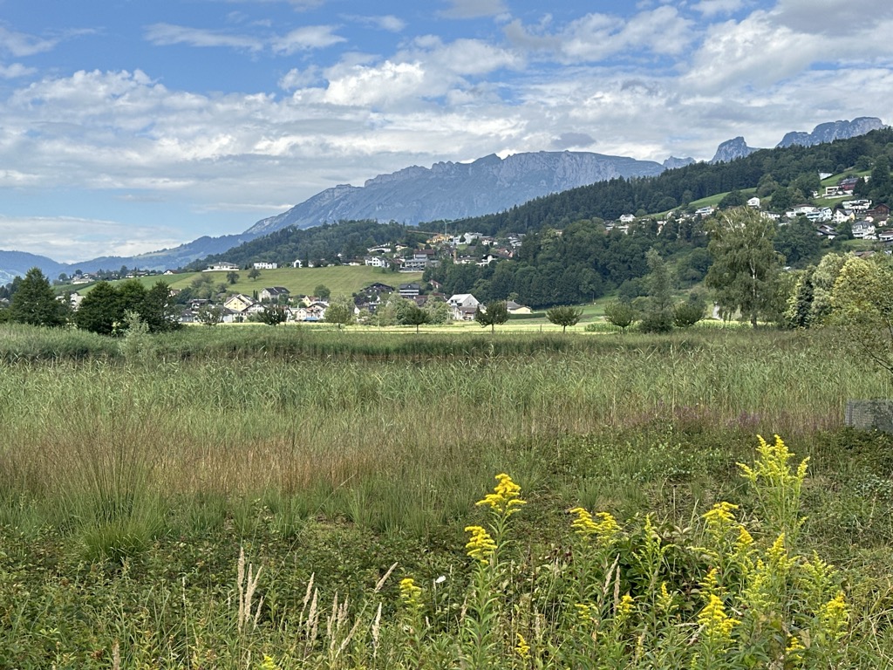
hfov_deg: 39.7
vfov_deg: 30.3
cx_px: 446
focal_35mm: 48
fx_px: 1238
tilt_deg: -0.3
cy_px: 335
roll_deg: +0.3
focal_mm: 6.86
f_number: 1.78
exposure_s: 1/2532
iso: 64
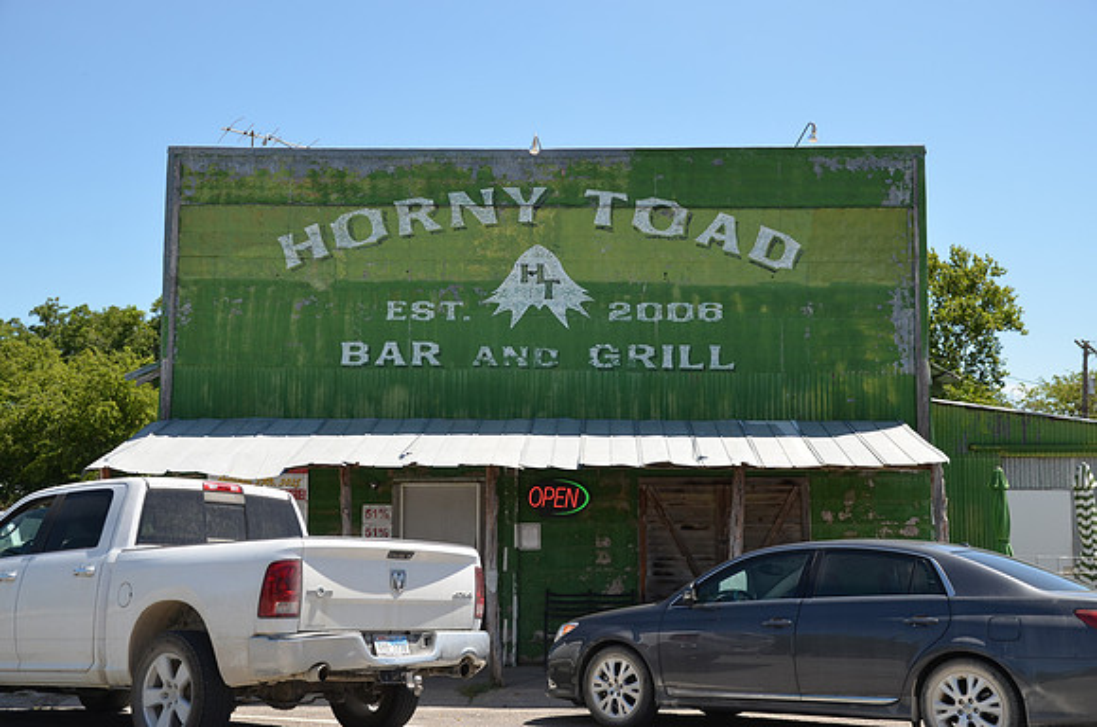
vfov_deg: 31.7
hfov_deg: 46.5
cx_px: 548
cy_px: 364
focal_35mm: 42
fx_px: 1277
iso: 200
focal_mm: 28
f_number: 6.3
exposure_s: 1/160
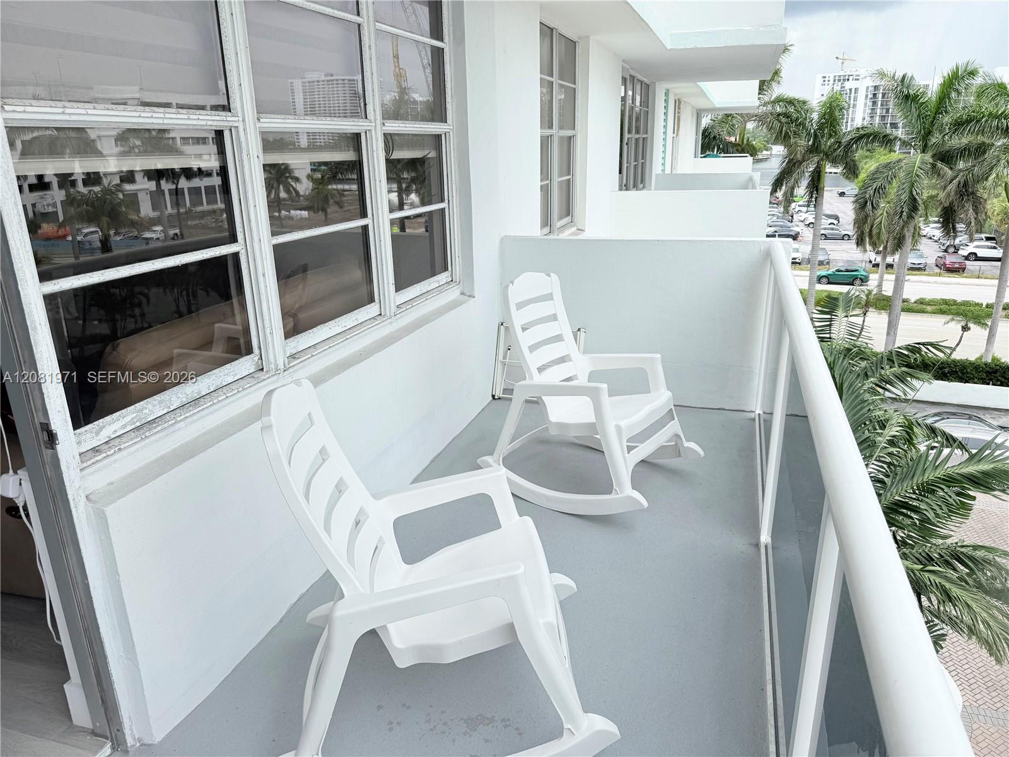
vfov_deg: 56.8
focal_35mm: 24
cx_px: 504
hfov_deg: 71.6
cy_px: 378
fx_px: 700
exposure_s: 1/1361
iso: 80
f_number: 1.78
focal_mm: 6.76
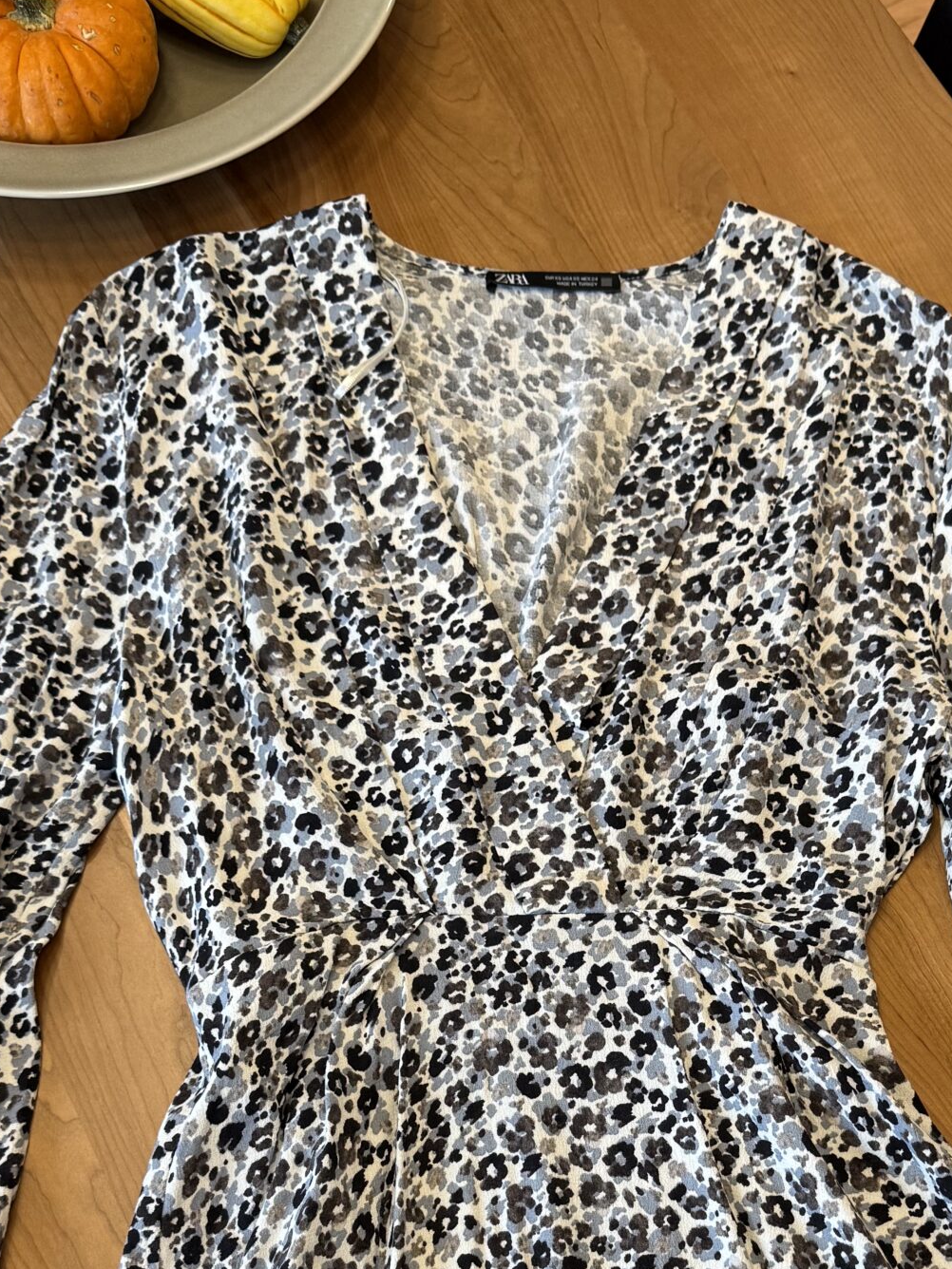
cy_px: 1074
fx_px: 1687
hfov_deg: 31.4
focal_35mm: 46
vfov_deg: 39.1
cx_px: 595
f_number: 1.78
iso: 160
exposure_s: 1/60
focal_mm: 6.76
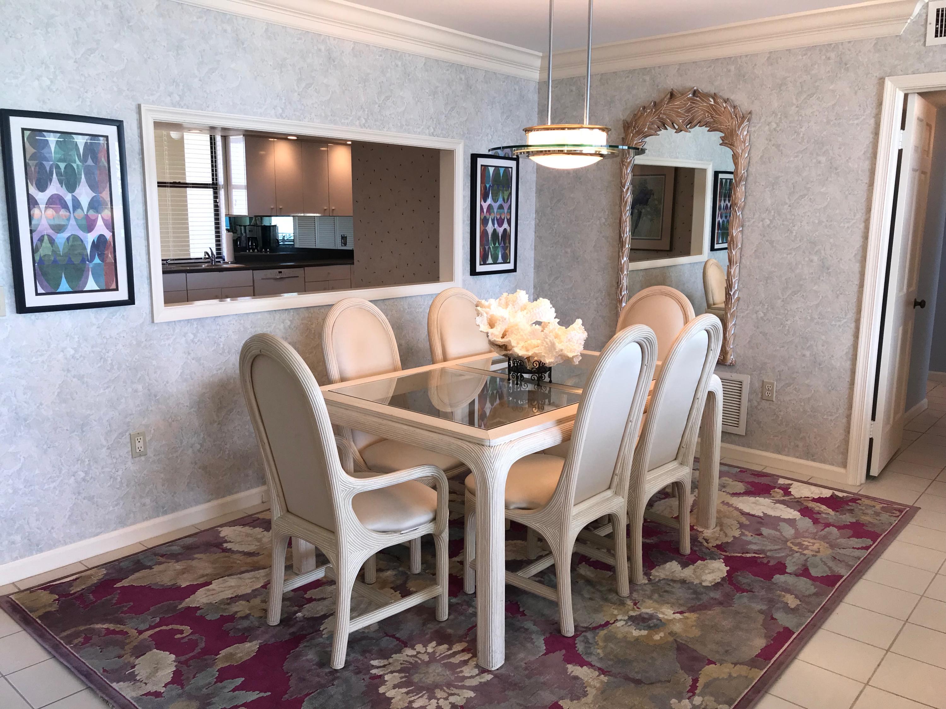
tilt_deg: -9.4
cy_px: 354
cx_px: 473
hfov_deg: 63.4
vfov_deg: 49.7
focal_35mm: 28
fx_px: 765
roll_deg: +0.1
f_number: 1.8
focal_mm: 3.99
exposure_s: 1/72
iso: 20
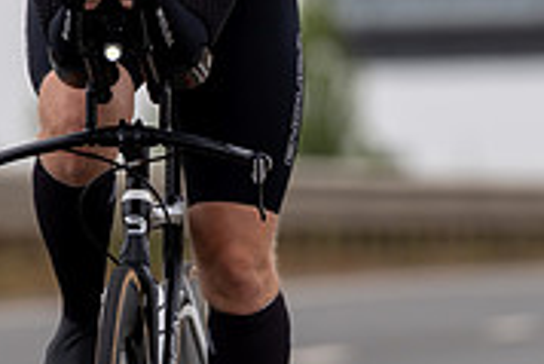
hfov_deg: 2.7
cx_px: 114
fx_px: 11690
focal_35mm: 773
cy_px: 243
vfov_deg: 1.8
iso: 100
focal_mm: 200
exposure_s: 1/800
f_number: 3.2
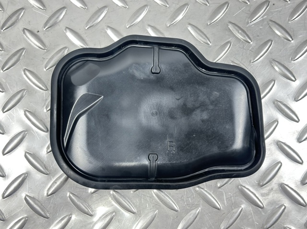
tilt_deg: -81.5
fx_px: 425
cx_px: 154
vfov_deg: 30.2
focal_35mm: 48
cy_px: 114
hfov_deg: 39.7
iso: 80
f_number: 1.78
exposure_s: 1/50
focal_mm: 6.86
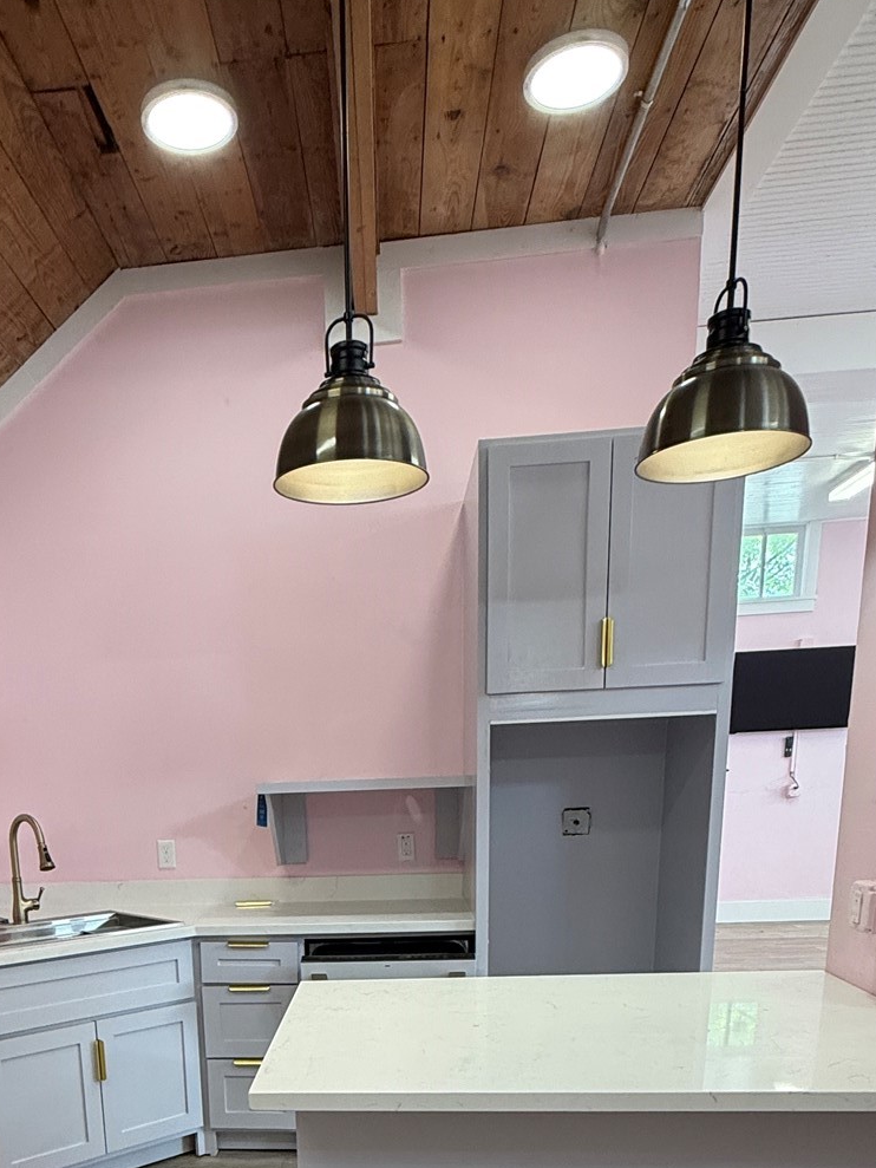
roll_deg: +2.2
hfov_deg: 47.4
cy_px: 1023
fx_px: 978
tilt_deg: -13.5
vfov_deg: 54.7
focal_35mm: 29
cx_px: 289
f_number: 2.2
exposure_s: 1/120
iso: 250
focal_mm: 2.22
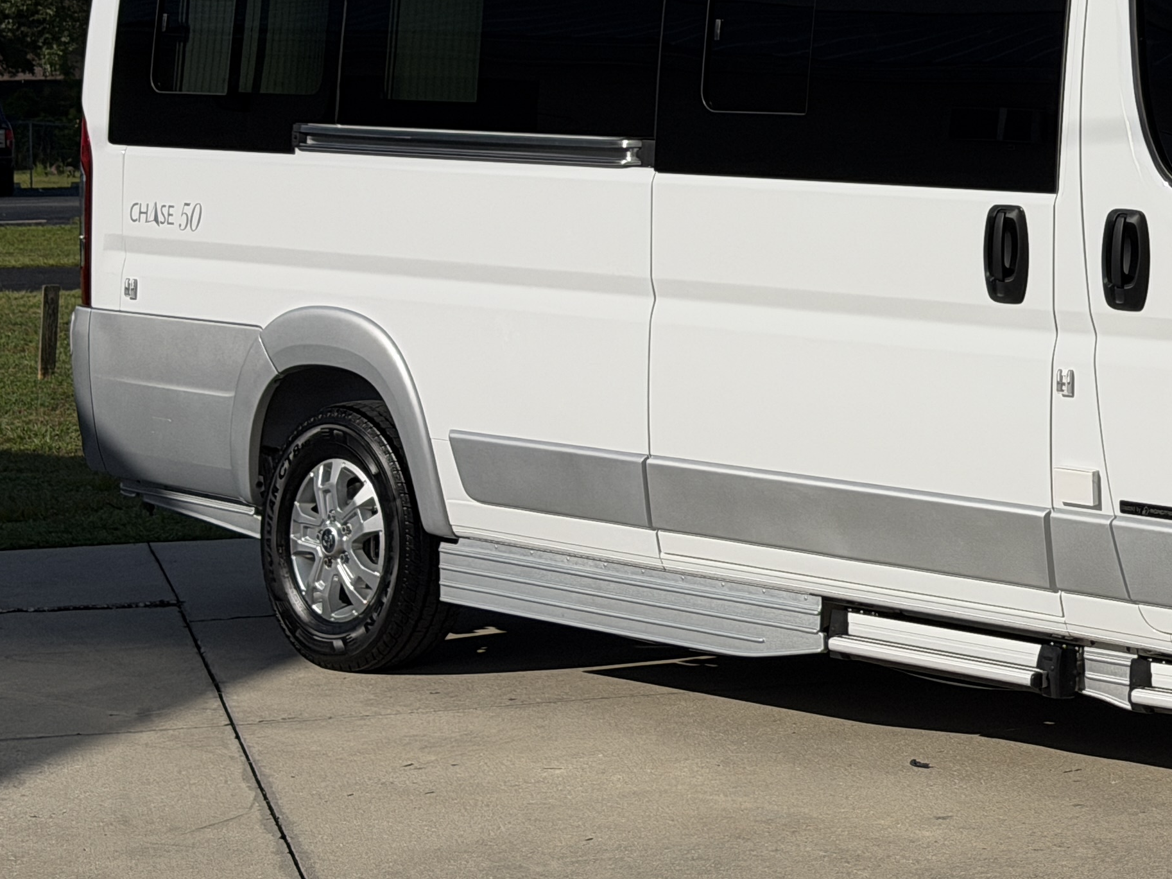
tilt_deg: +1.3
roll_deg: +1.1
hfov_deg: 18.0
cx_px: 1218
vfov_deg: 13.8
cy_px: 22
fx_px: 3588
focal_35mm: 106
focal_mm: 6.76
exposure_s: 1/16129
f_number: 1.78
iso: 80
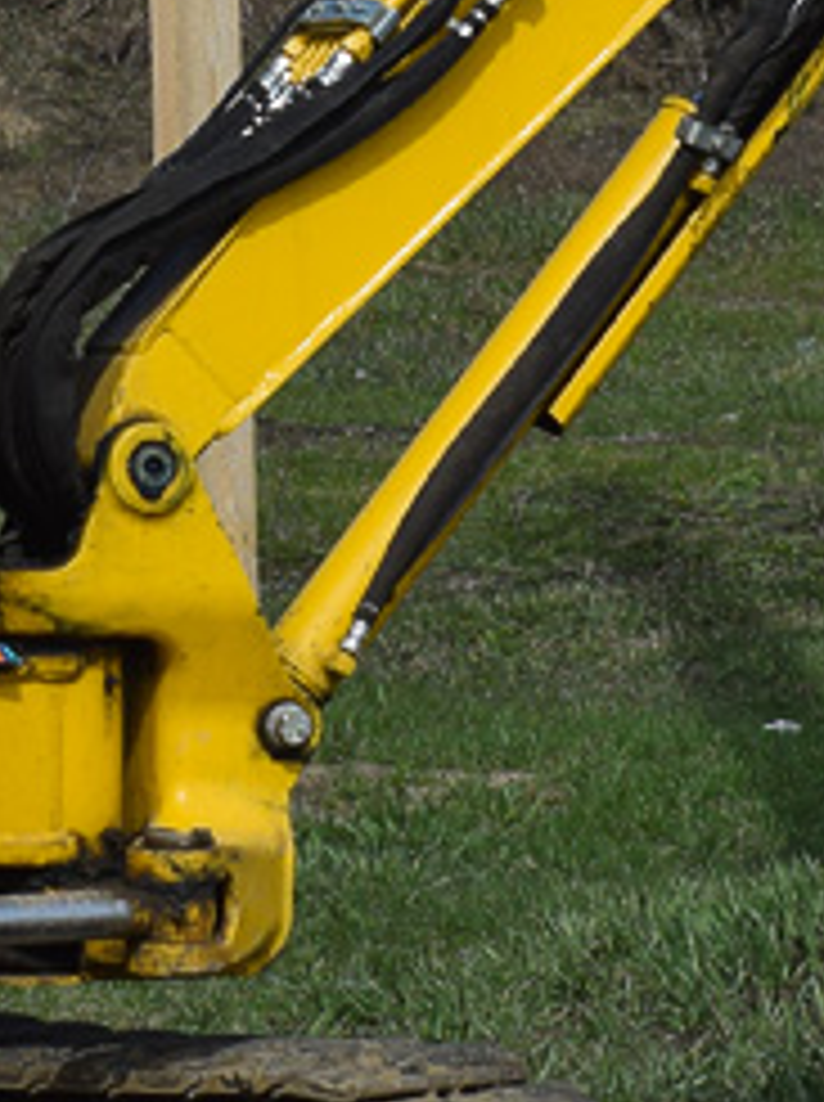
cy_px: 144
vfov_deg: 9.0
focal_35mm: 219
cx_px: 212
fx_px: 6980
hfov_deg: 6.8
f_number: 6.3
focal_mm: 31
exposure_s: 1/800
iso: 100
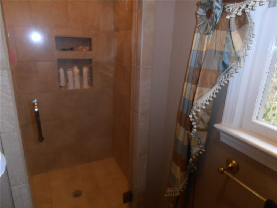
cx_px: 138
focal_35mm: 24
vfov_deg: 56.8
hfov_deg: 71.6
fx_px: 192
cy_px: 104
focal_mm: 4.2
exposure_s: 1/30
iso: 125
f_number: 3
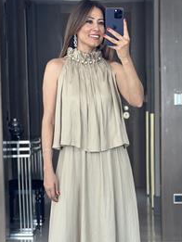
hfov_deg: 15.9
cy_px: 166
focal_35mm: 93
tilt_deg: -19.8
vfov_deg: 21.0
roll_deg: +0.7
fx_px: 651
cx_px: 90
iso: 125
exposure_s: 1/147
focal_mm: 6.86
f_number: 1.78
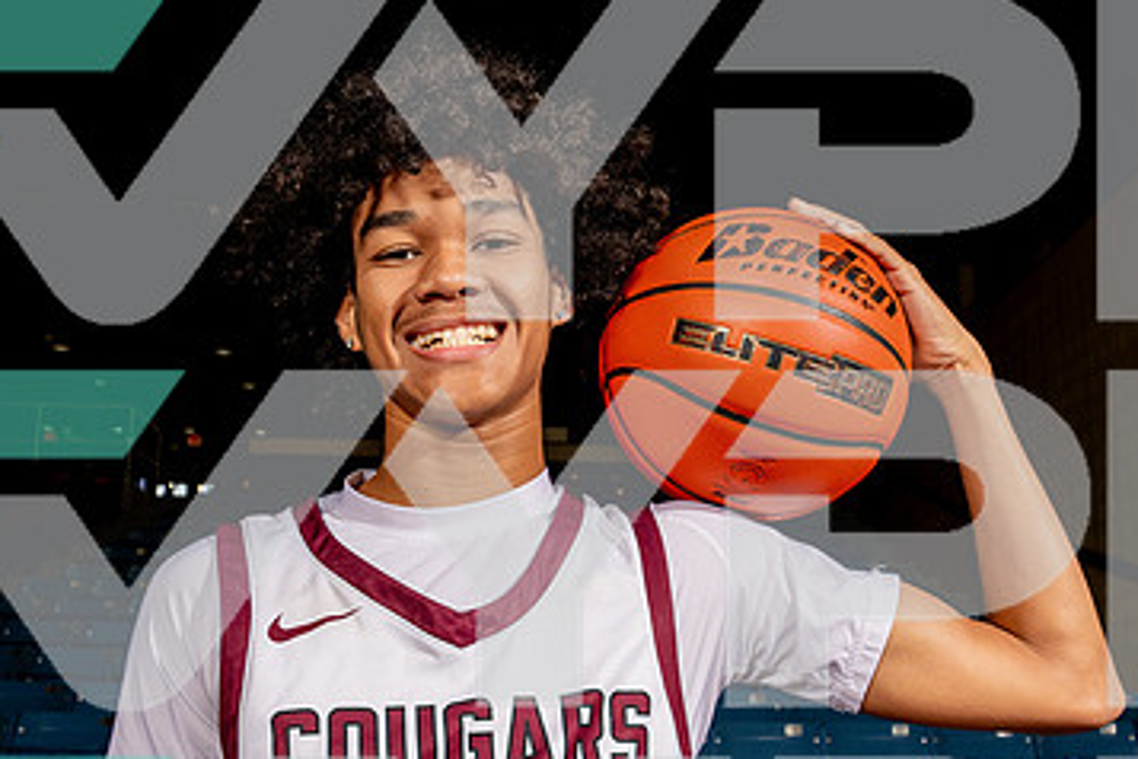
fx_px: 1233
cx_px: 663
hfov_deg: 49.3
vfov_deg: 33.7
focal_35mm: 39
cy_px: 541
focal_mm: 24
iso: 250
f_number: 7.1
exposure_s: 1/125
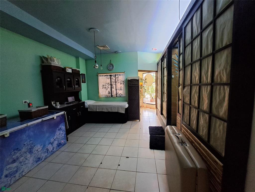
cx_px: 128
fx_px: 96
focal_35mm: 13
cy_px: 96
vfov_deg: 89.9
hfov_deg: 106.2
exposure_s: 1/24
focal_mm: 1.74
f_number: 2.2
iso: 160
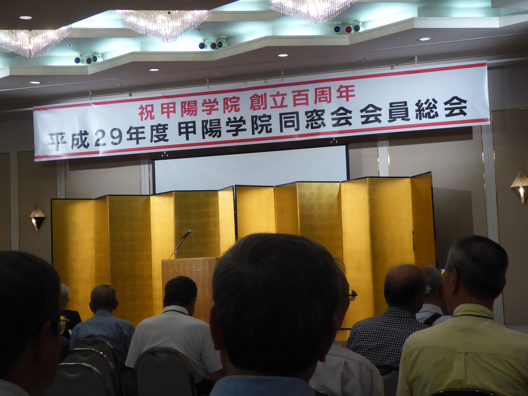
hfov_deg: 28.2
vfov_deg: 21.3
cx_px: 264
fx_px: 1052
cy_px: 198
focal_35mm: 69
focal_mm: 11.7
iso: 400
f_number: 4.4
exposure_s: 1/50
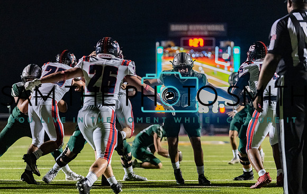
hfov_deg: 15.4
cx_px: 159
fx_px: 1134
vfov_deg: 9.8
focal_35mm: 135
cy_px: 103
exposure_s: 1/1000
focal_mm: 123
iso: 8000
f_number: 2.8
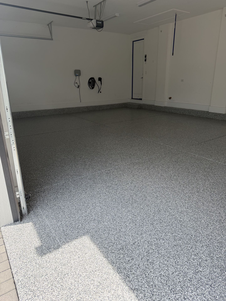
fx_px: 209
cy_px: 150
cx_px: 113
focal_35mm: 24
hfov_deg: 56.8
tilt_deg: -17.6
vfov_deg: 71.6
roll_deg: +0.0
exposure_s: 1/1271
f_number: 1.8
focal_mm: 6.8
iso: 100
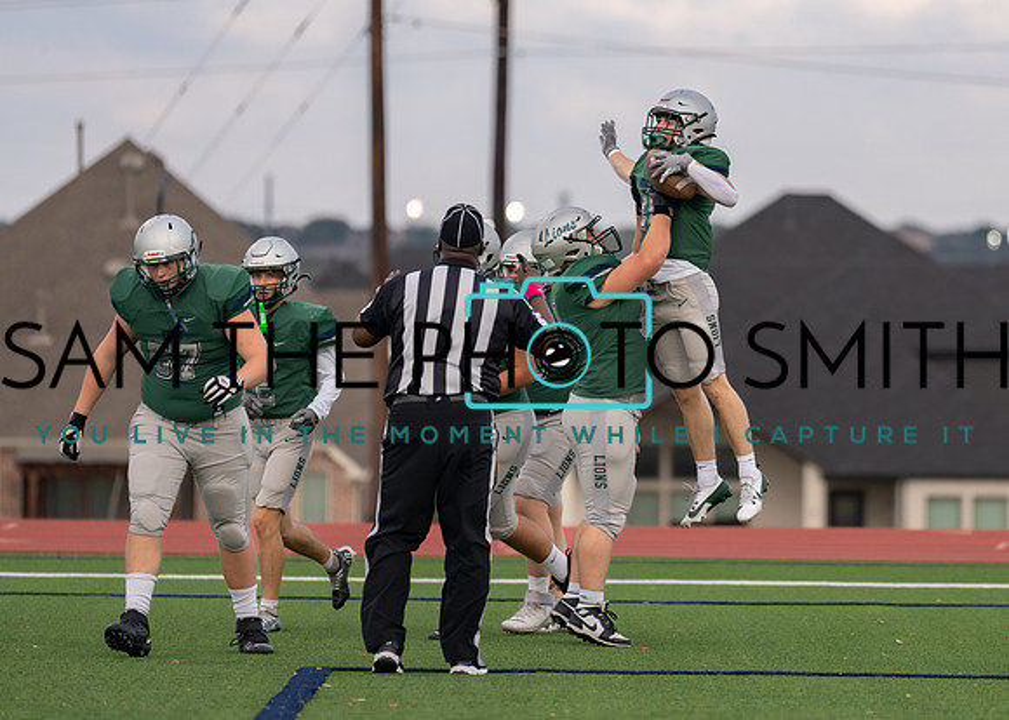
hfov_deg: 6.5
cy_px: 292
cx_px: 697
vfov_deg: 4.7
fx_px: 8823
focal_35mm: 308
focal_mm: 200
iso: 250
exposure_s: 1/1250
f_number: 2.8
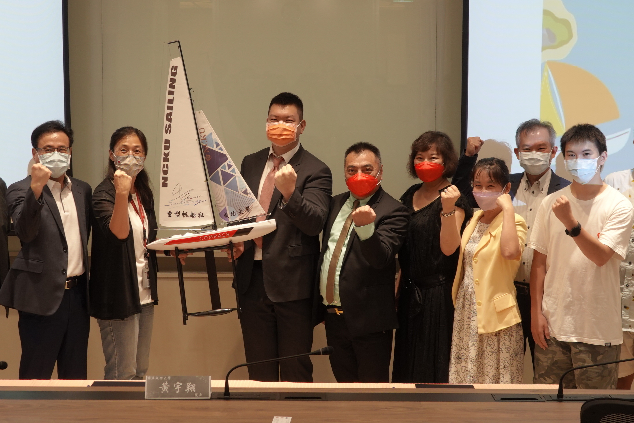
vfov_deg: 21.9
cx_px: 279
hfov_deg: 32.3
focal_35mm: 62
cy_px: 182
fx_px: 1092
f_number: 3.2
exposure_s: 1/40
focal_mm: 12.96
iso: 200
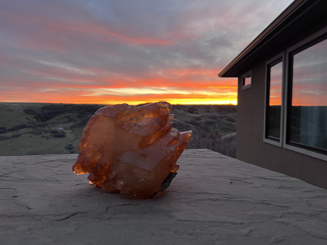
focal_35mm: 26
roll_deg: +0.2
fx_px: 246
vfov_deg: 53.1
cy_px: 122
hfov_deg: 67.3
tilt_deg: -2.5
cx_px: 164
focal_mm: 5.7
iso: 125
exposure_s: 1/74
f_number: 1.5
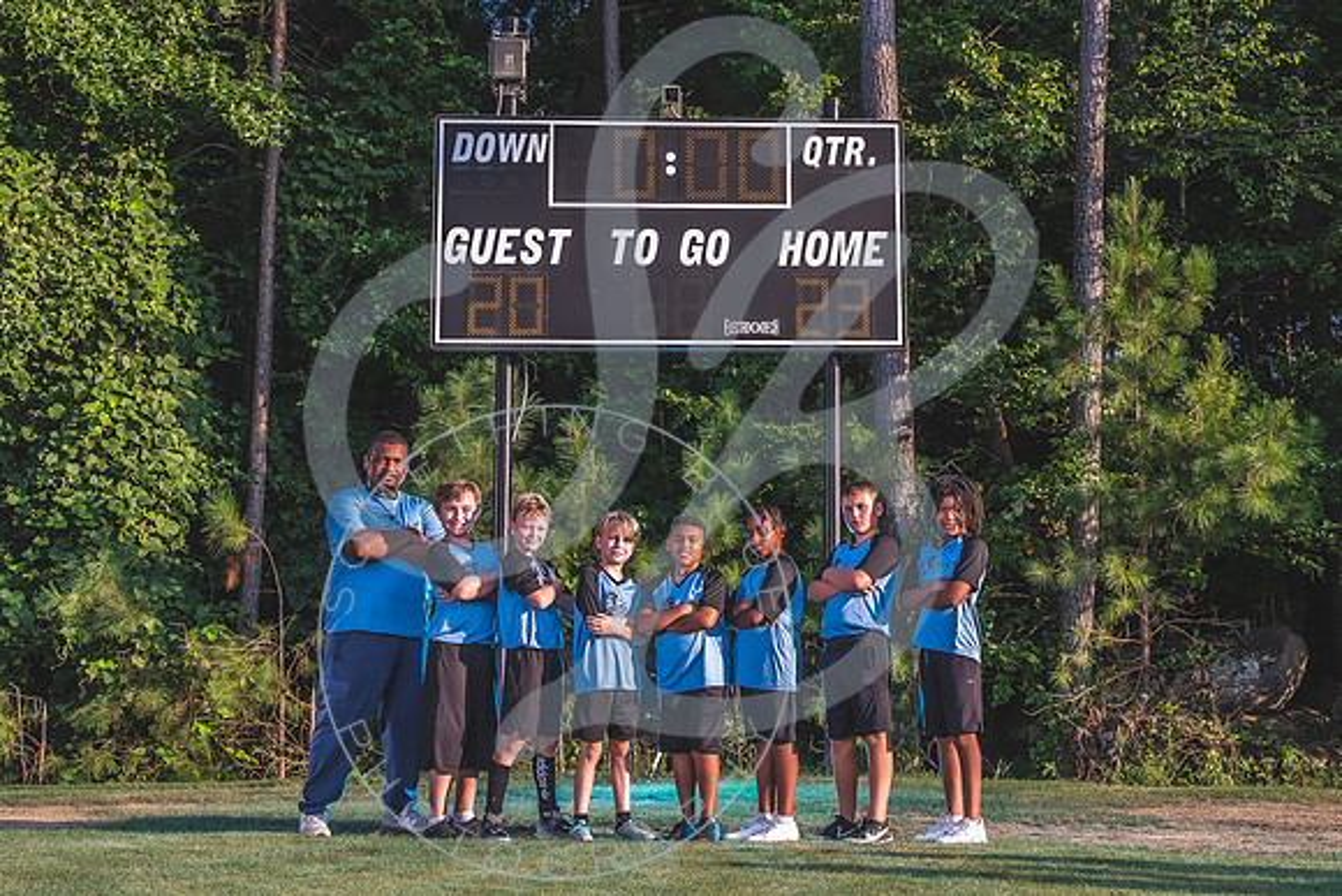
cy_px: 340
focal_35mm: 52
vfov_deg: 25.8
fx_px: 1951
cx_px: 758
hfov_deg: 37.9
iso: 100
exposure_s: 1/200
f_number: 8
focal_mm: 35
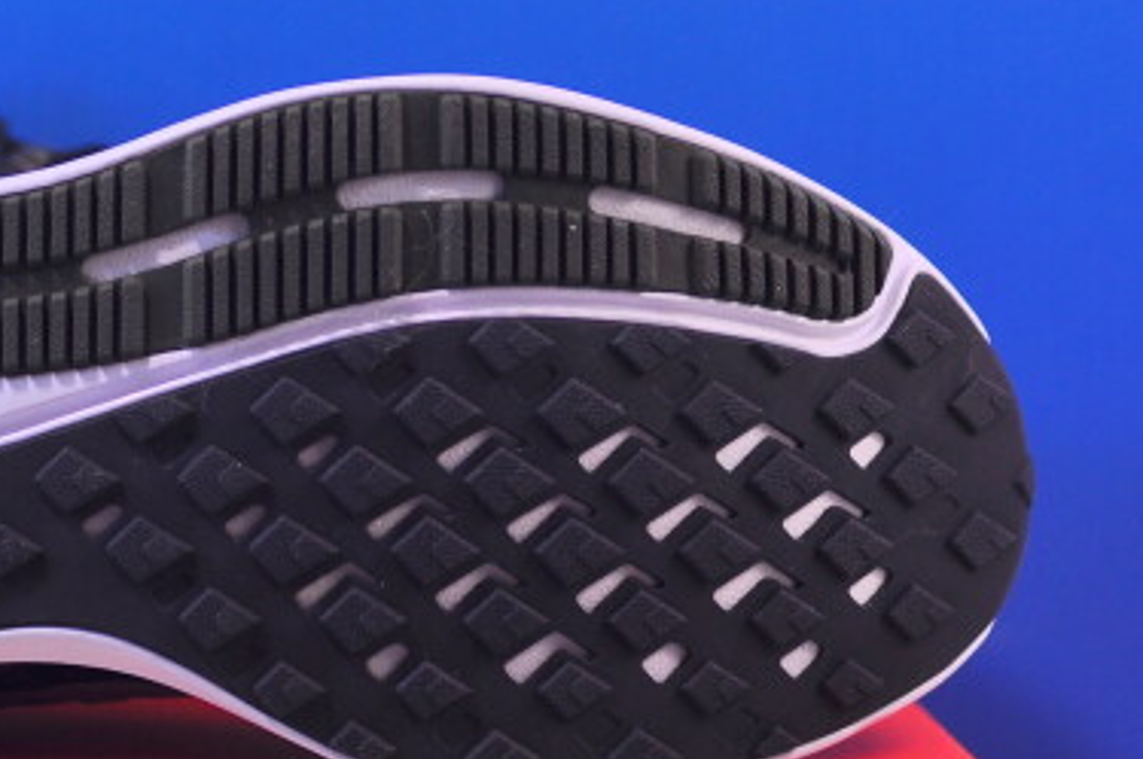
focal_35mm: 160
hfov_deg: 12.7
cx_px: 79
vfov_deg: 8.5
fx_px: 5073
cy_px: 133
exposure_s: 1/320
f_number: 2.5
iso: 250
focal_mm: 50
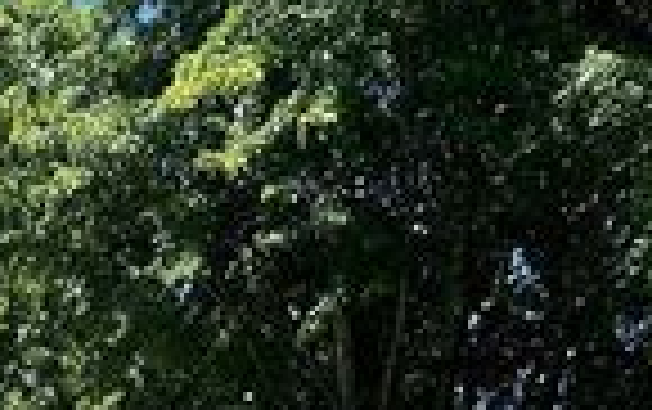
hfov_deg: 20.2
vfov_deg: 12.4
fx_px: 1690
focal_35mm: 95
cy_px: 782
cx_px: -162
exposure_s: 1/2994
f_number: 1.5
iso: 50
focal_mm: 5.7
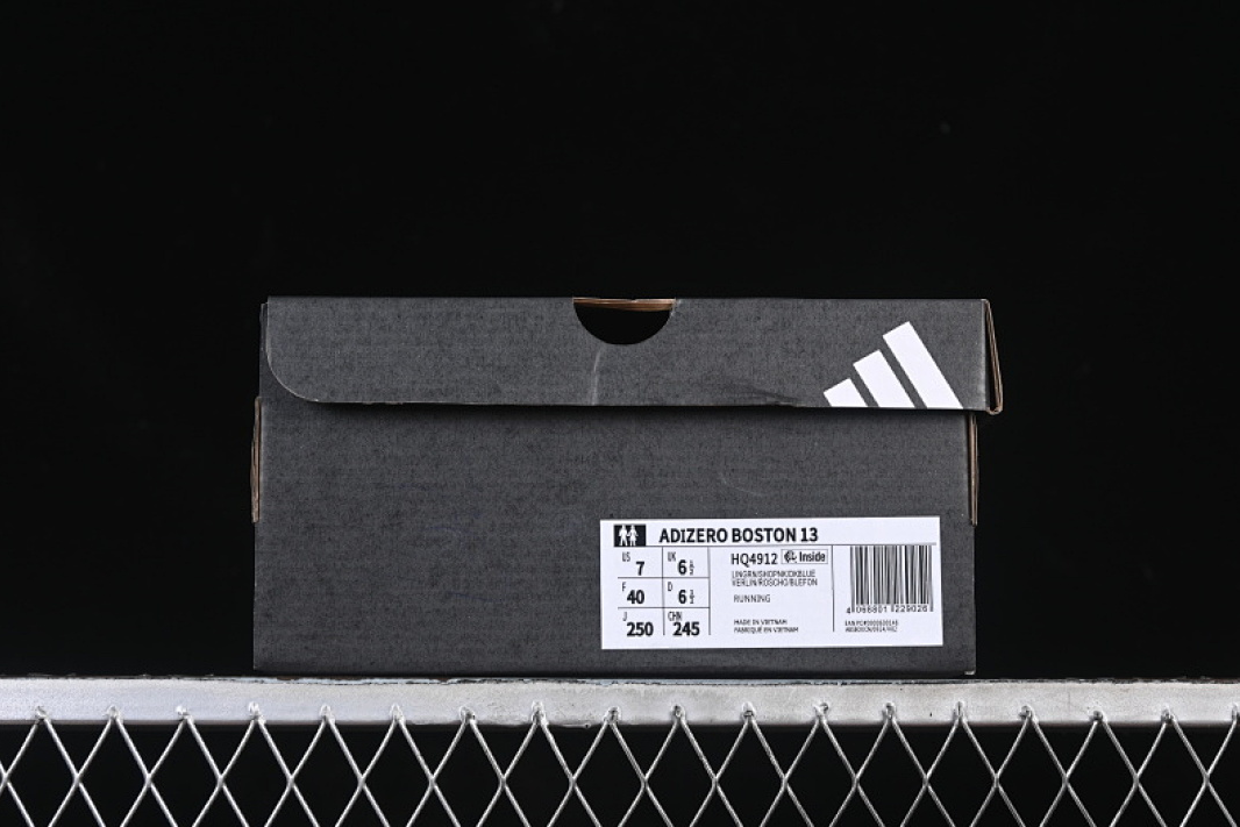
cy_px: 418
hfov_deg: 26.6
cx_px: 618
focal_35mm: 76
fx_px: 2618
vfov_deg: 18.0
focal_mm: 50
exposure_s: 1/60
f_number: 6.3
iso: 160
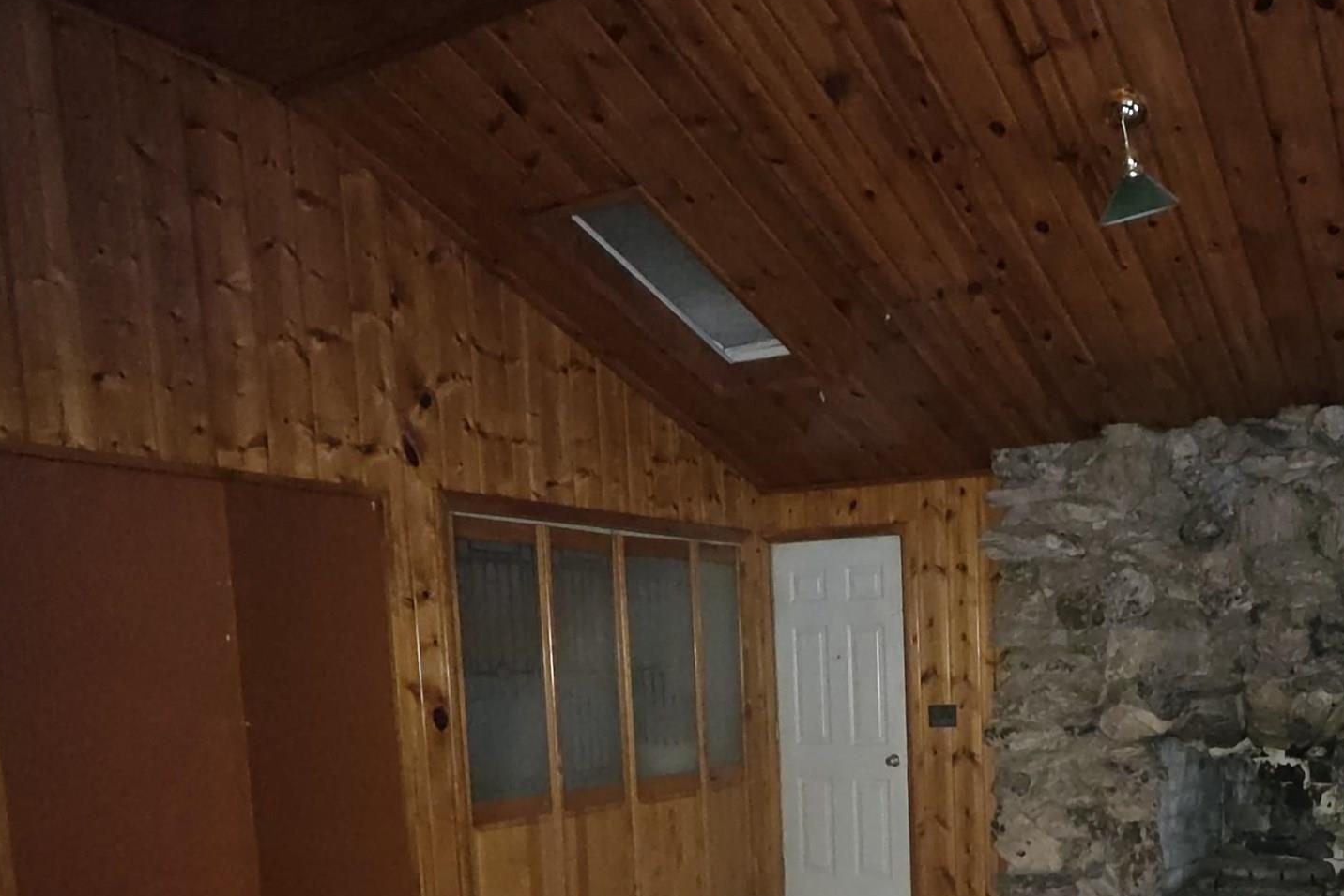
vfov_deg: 41.9
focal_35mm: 29
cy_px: 782
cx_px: 967
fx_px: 1083
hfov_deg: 61.0
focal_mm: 2.2
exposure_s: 1/9.99
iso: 1000
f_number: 1.9
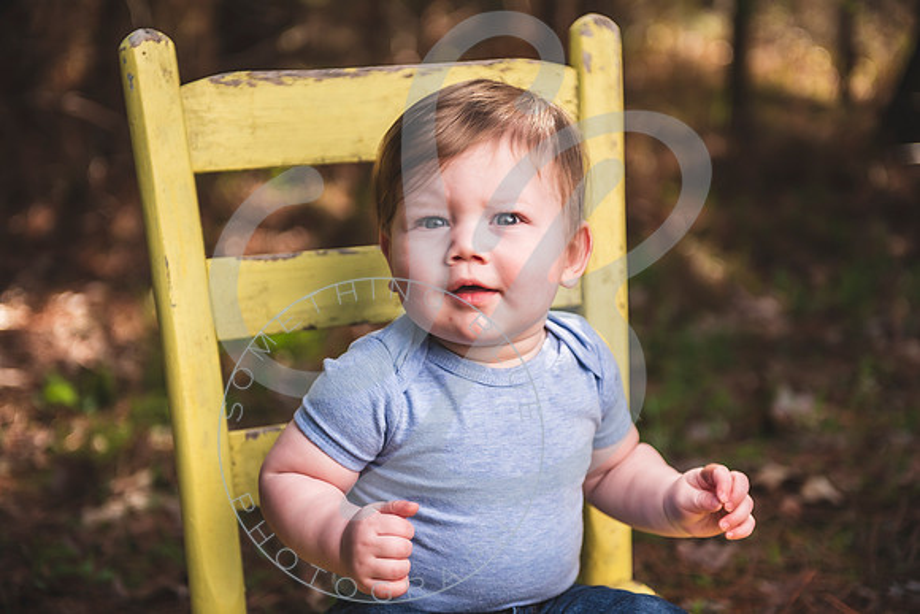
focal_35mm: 70
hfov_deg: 28.8
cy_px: 307
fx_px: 1789
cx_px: 460
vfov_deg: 19.5
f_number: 2.8
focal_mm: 70
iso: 100
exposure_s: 1/640
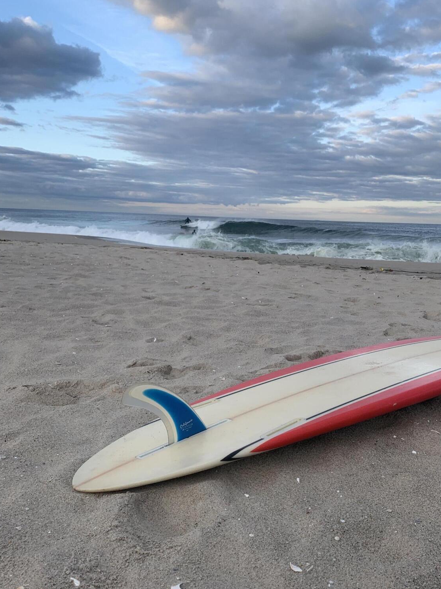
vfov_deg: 52.6
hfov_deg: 40.4
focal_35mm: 35
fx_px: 595
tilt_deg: -7.3
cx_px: 274
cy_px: 306
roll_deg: -2.4
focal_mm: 4.25
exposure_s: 1/651
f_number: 1.8
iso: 25
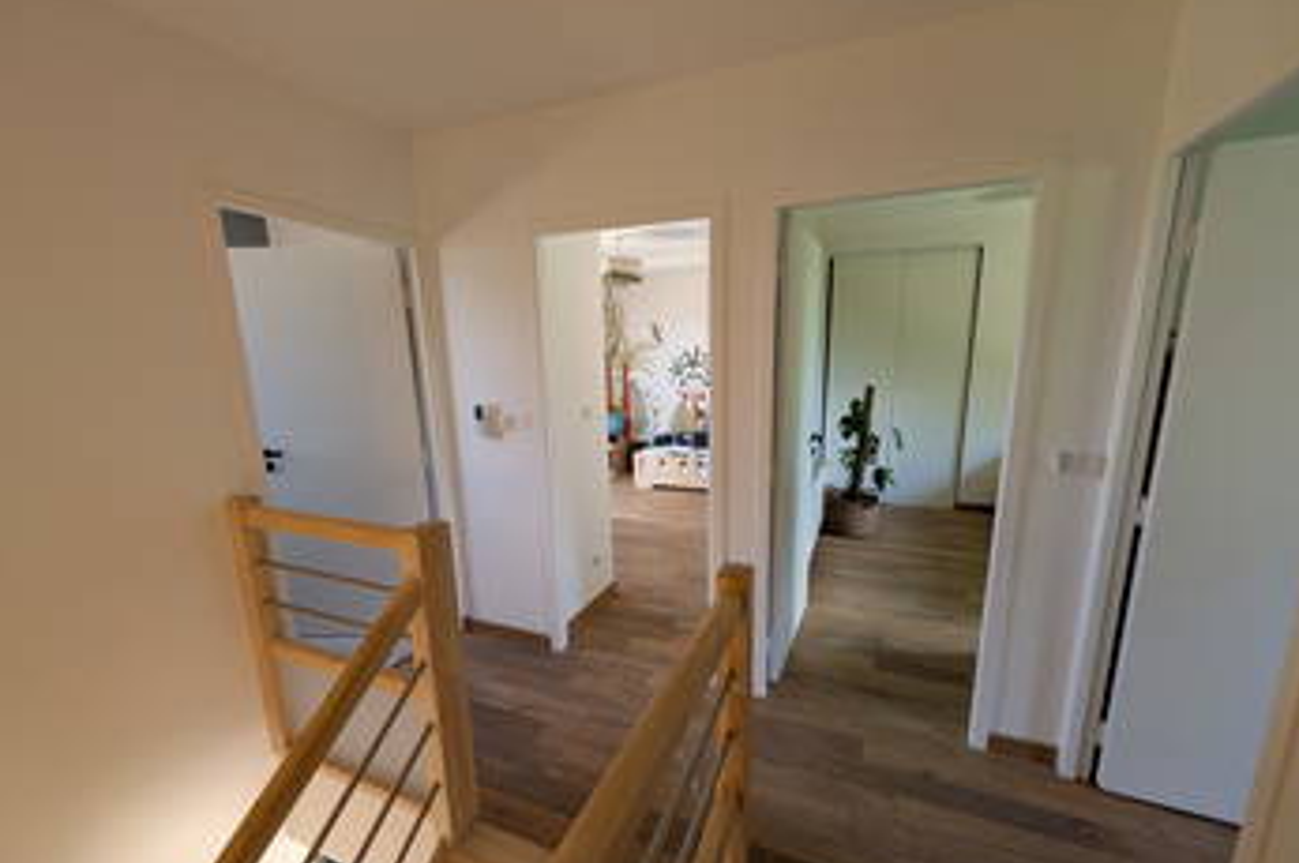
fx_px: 469
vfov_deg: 85.2
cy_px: 454
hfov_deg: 108.3
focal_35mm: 13
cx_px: 668
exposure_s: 1/29.1
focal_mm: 2.02
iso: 46
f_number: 1.7
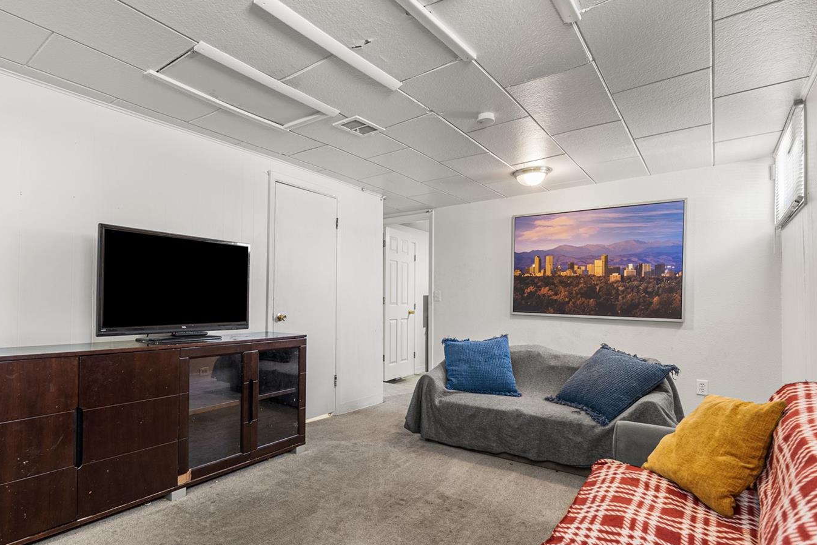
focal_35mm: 19
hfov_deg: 86.3
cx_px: 347
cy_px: 310
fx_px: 431
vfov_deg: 64.3
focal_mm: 16
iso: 200
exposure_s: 1.6
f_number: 8
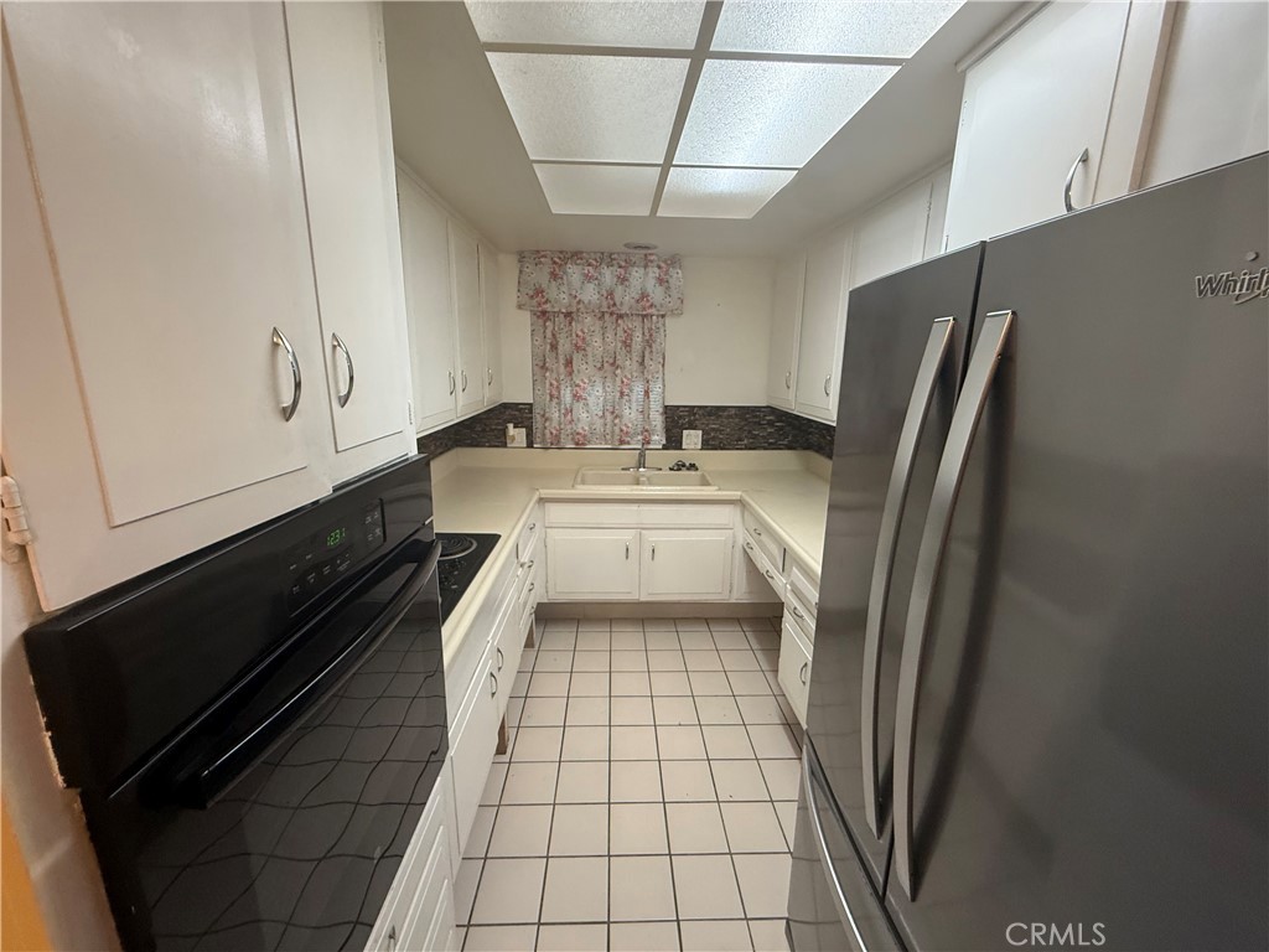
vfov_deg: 85.7
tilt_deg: -12.7
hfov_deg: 102.1
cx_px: 634
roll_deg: +0.1
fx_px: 513
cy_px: 476
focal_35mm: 14
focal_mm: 2.22
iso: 250
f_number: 2.2
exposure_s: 1/60
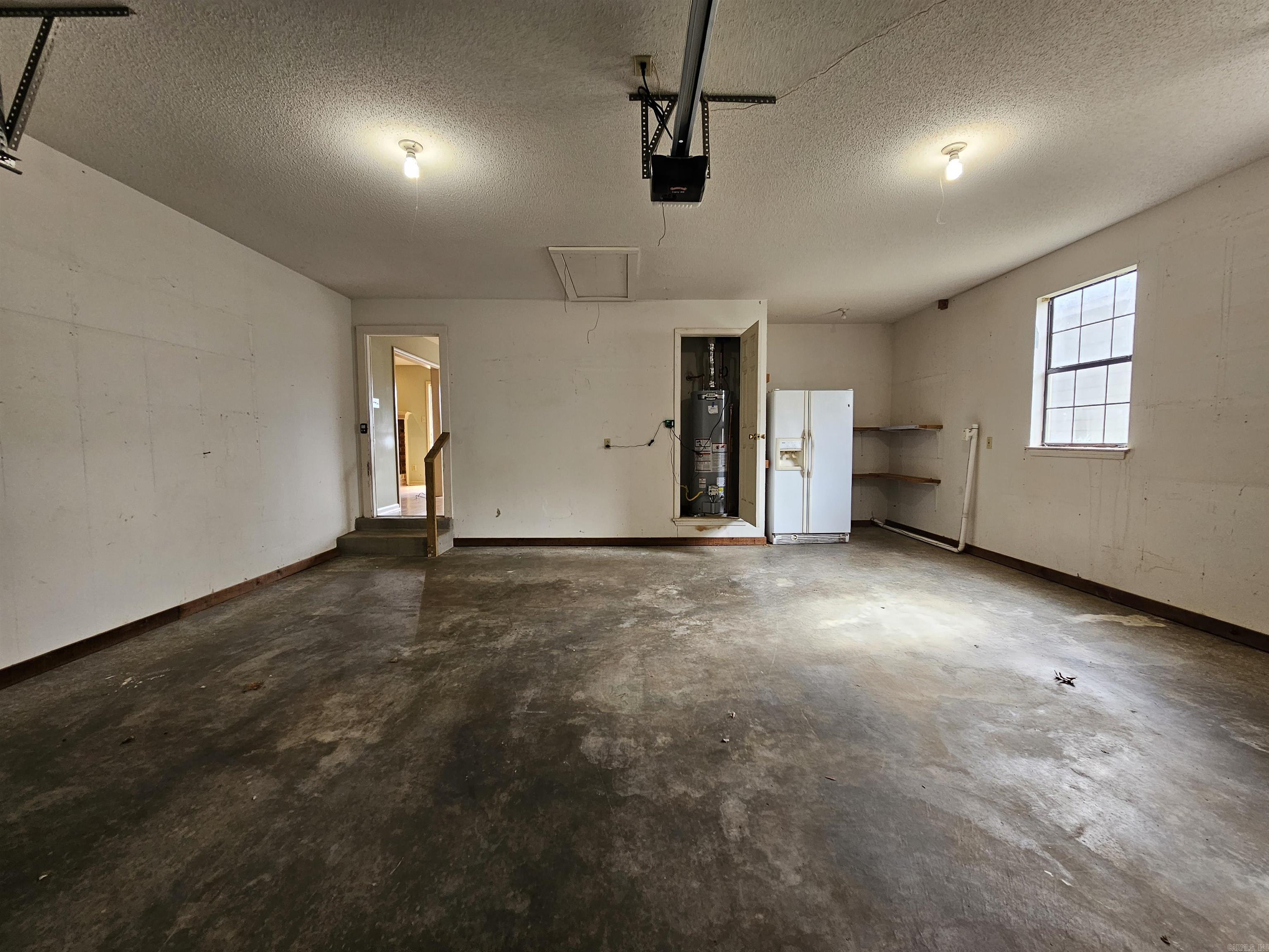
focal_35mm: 13
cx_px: 634
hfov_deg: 106.2
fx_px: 477
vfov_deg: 89.9
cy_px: 476
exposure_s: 1/60
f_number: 2.2
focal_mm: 2.2
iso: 125
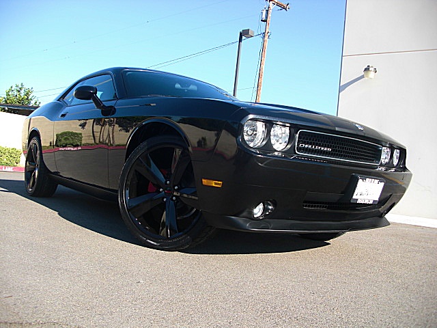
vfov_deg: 39.7
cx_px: 218
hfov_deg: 51.4
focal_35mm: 36
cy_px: 164
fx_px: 454
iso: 50
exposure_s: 1/400
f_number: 2.8
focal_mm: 6.3
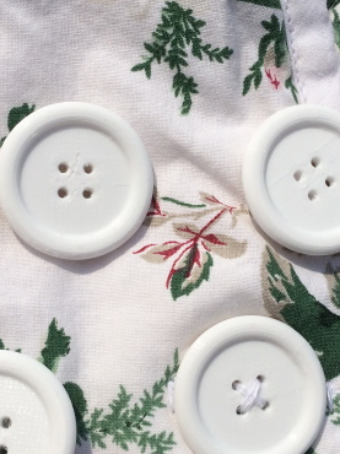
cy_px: 227
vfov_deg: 30.3
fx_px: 839
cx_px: 185
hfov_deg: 22.9
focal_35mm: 64
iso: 32
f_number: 2.2
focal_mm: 4.15
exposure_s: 1/6849
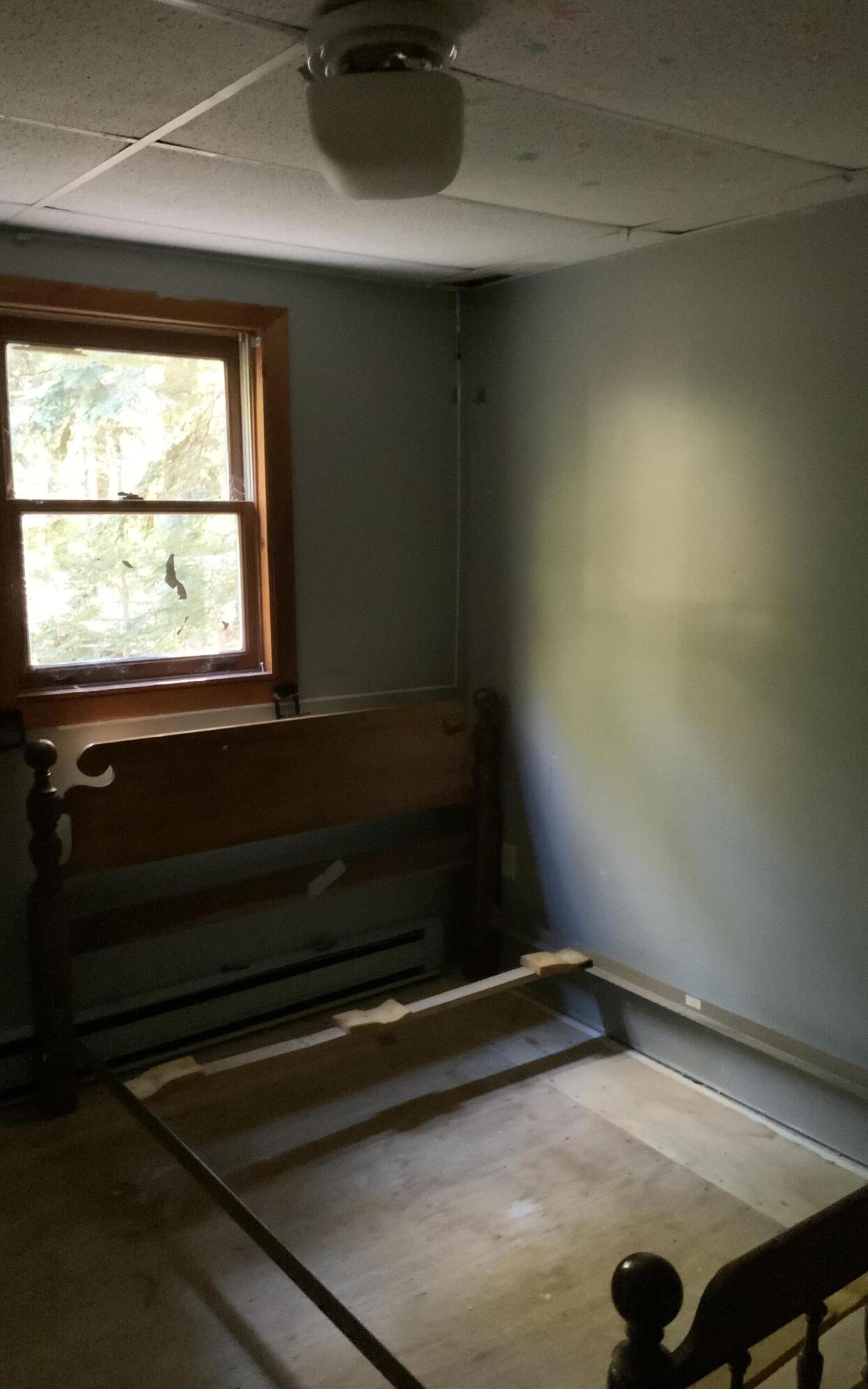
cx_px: 457
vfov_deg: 61.2
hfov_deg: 40.6
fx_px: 1173
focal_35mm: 31
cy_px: 693
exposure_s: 1/21
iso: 640
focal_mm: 3
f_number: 1.8
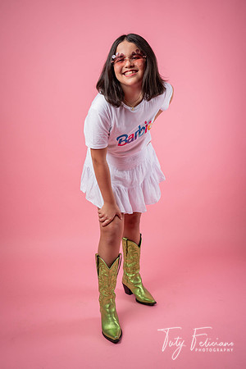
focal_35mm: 41
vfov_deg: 47.4
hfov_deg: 32.6
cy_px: 184
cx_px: 123
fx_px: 420
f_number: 8
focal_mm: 41
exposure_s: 1/125
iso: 250
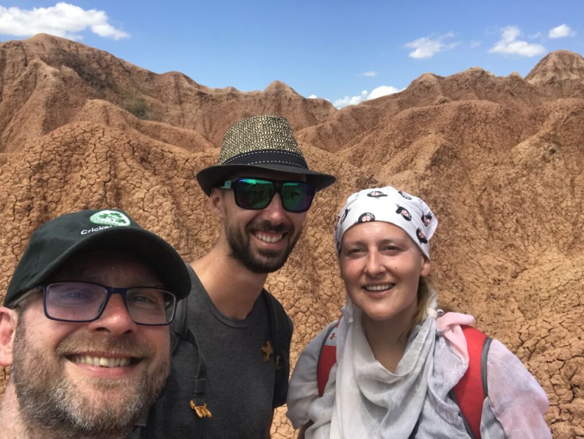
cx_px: 292
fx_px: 540
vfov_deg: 44.2
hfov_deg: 56.8
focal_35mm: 32
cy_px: 220
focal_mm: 2.87
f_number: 2.2
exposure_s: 1/960
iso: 25
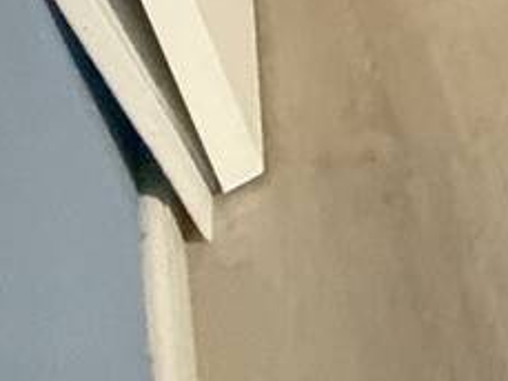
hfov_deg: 12.2
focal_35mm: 88
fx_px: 1292
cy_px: -797
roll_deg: +0.6
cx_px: 1451
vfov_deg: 10.7
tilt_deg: -17.3
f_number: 2.2
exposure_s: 1/99
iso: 320
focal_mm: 2.22
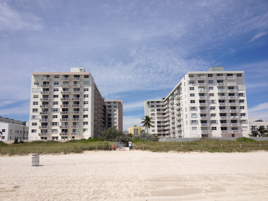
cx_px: 134
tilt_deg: +7.5
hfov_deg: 52.6
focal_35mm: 35
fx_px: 271
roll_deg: +1.5
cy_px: 100
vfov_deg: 40.7
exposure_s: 1/3953
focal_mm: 4.28
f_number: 2.4
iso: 50
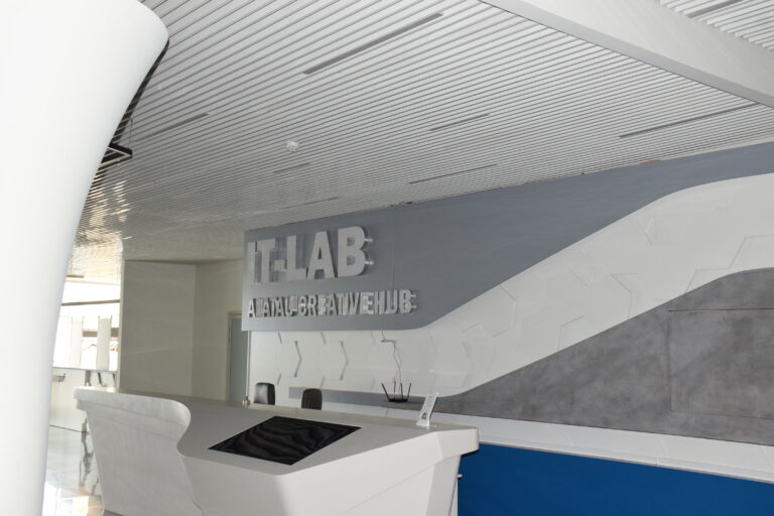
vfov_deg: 33.0
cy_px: 258
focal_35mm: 40
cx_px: 387
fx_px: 871
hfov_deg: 47.9
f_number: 8
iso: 800
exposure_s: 1/60
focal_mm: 27
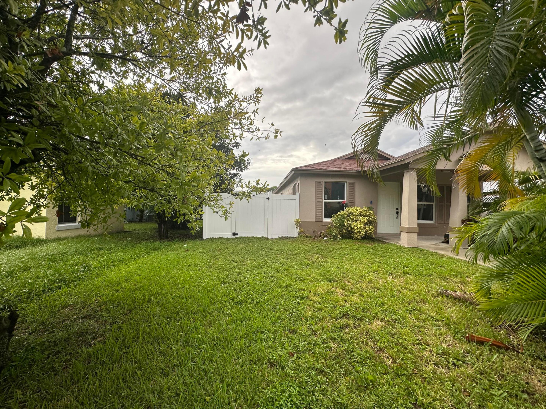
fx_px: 221
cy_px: 204
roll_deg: -1.2
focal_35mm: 14
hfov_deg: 102.1
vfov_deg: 85.7
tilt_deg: -0.3
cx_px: 273
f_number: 2.2
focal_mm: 2.22
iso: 40
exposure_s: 1/175
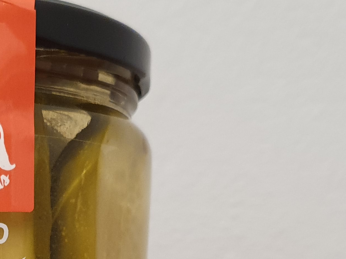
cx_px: -15
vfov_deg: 16.4
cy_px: 358
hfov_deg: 22.2
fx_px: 840
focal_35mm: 84
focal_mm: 4.32
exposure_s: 1/50
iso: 200
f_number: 1.5
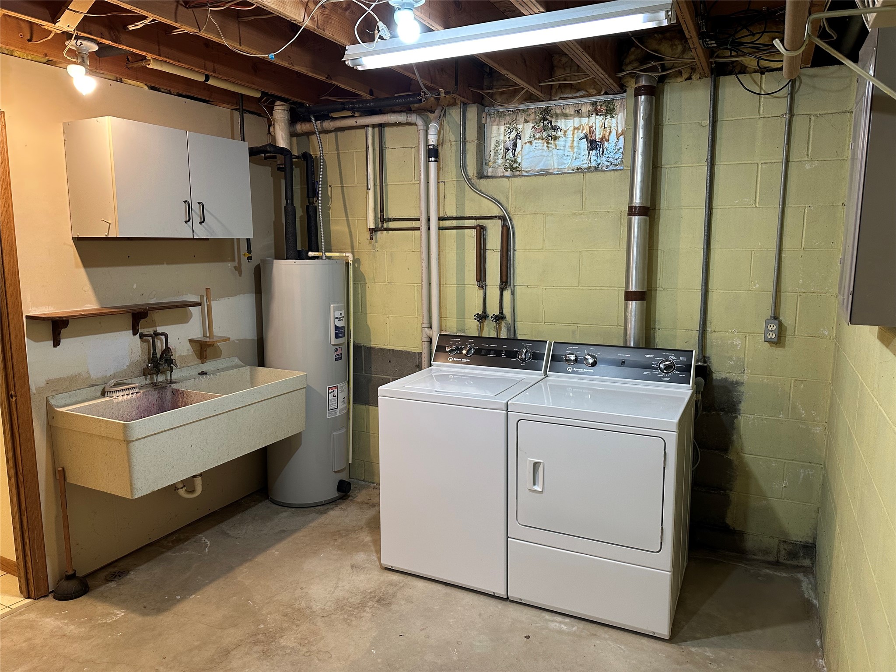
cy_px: 336
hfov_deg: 71.6
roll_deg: -0.3
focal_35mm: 24
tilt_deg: -7.3
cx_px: 448
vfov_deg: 56.8
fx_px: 621
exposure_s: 1/60
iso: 200
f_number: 1.78
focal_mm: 6.86
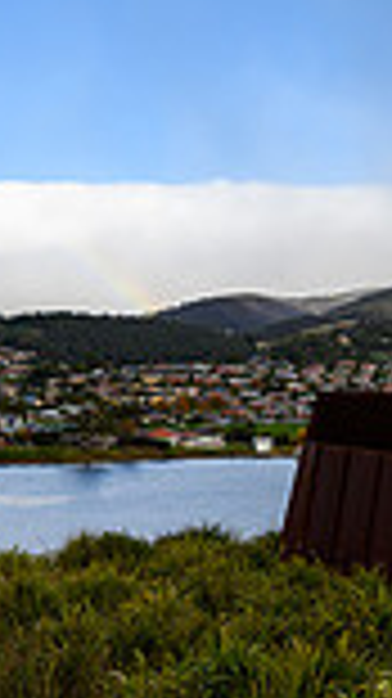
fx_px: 1018
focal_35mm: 55
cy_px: 245
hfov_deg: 21.2
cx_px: 374
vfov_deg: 37.5
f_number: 4
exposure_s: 1/500
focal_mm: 14
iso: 64
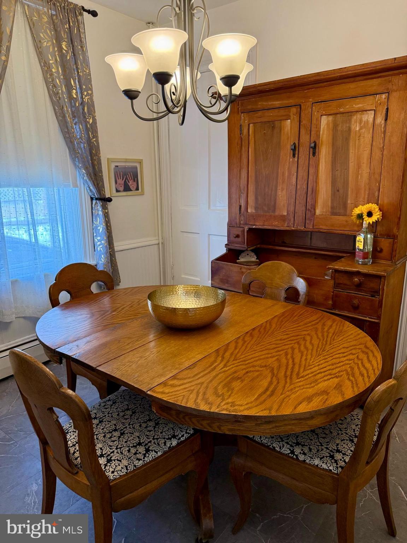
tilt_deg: -13.5
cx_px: 204
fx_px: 376
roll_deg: +0.7
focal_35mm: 24
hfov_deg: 56.8
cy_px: 272
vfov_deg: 71.6
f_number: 1.78
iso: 250
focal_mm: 6.76
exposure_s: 1/120
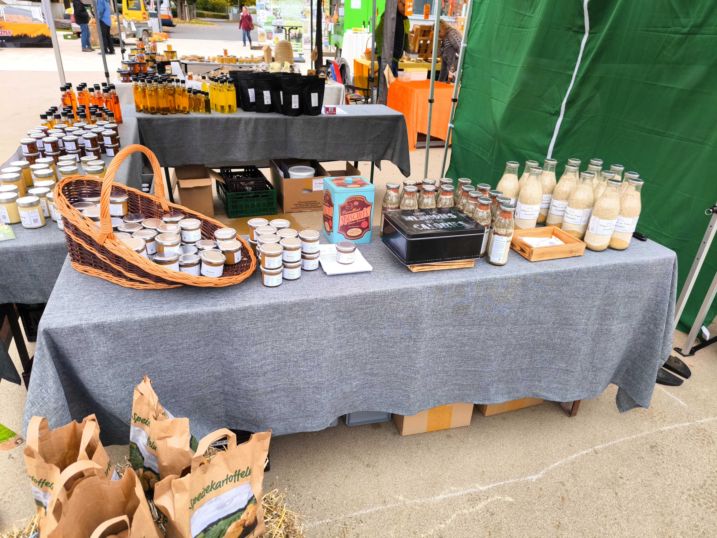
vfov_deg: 56.8
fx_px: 497
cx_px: 358
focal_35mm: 24
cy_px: 269
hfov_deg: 71.6
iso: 50
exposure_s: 1/108
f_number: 1.9
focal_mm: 6.92
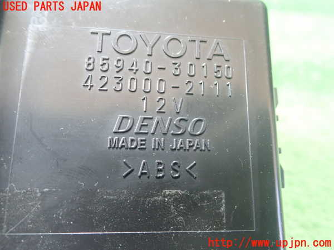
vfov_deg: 46.8
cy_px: 125
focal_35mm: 30
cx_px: 167
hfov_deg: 60.0
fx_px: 289
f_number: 2.3
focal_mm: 5.5
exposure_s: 1/40
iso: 800
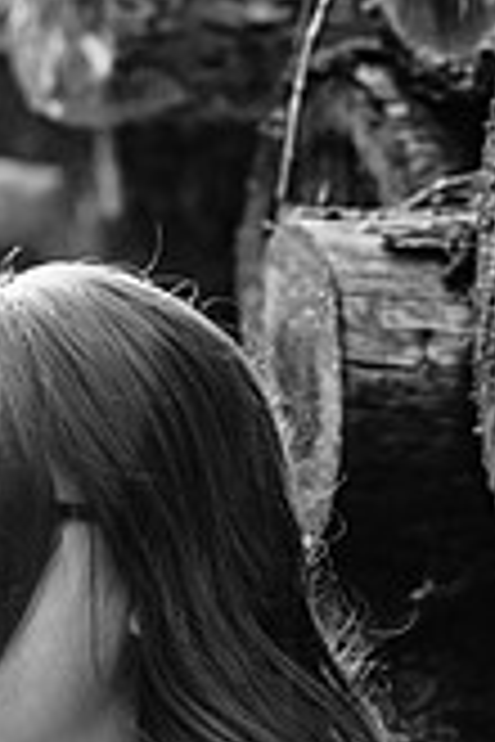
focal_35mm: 232
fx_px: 4785
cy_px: 967
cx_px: -18
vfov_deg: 8.7
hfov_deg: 5.9
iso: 640
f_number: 2.8
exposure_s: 1/800
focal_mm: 85
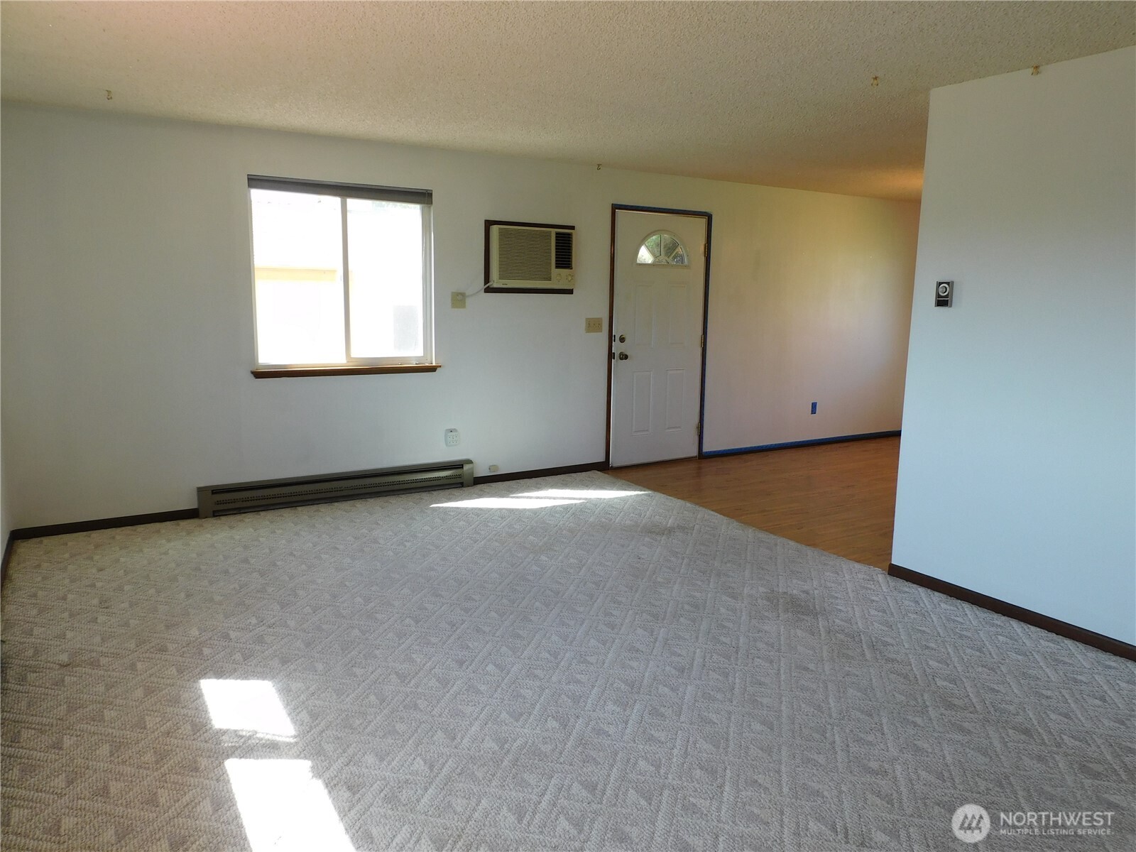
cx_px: 568
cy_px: 426
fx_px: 788
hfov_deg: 71.6
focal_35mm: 24
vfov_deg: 56.8
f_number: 3.3
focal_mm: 4.3
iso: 125
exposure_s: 1/60
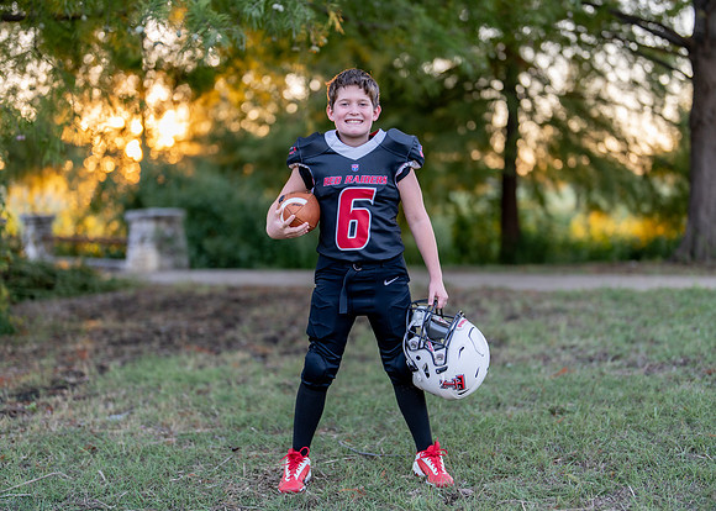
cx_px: 367
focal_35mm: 57
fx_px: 1155
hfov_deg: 34.4
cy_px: 269
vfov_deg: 24.9
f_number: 1.2
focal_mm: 50
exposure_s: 1/320
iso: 100
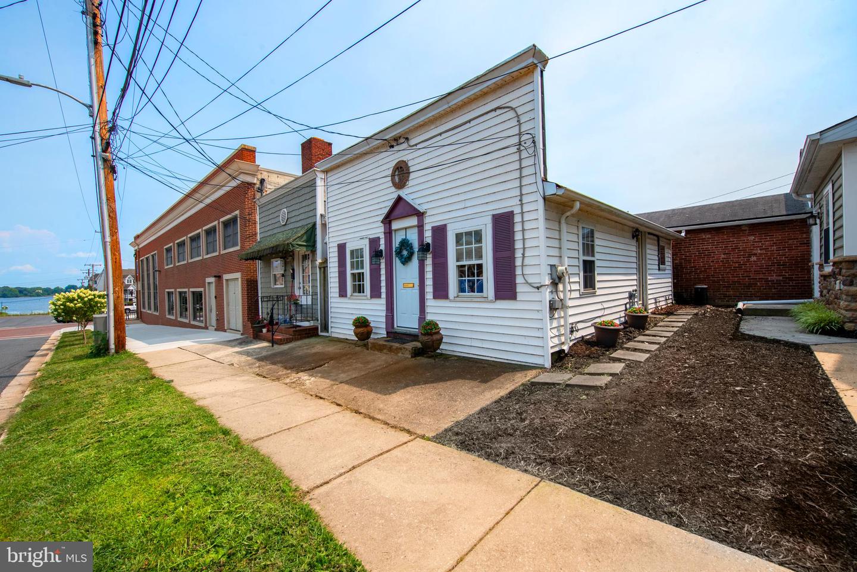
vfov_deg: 81.2
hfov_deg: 104.2
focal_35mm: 14
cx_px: 428
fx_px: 333
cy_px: 286
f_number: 11
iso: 200
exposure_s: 1/500
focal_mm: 14
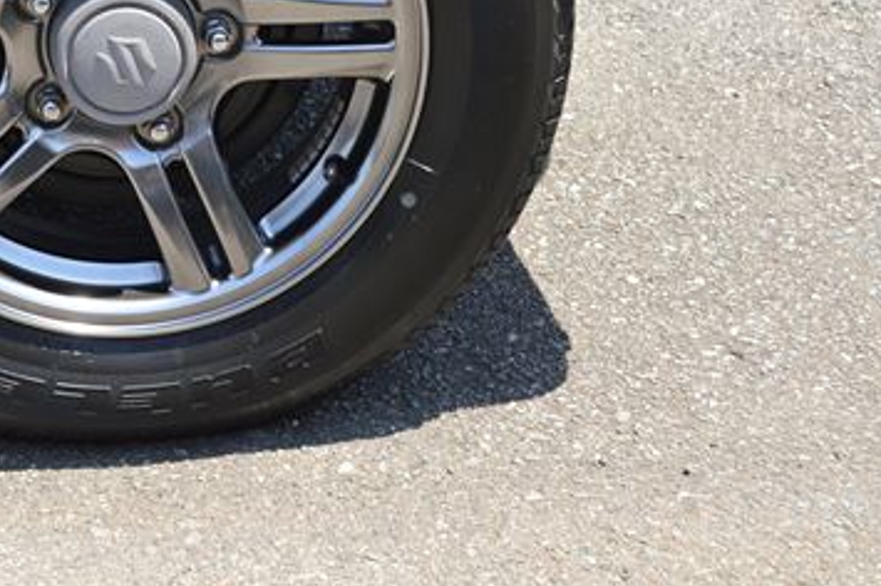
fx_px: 1883
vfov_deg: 17.4
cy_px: 53
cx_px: 112
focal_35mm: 77
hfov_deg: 25.6
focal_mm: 26
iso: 100
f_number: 5.6
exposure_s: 1/125
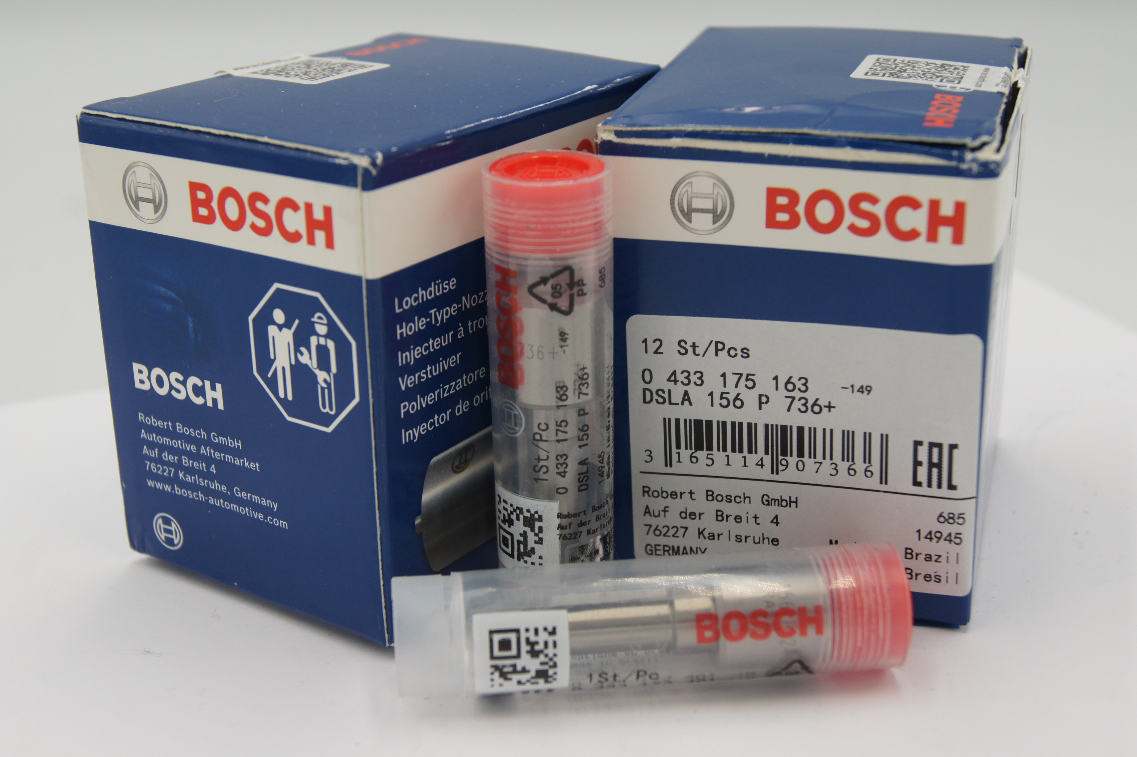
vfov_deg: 25.7
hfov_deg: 37.9
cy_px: 378
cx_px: 568
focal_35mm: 52
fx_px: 1657
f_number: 5.6
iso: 200
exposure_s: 1/125
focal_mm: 35
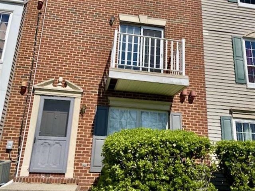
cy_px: 96
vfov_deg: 53.1
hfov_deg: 67.3
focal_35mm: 26
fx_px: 192
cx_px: 128
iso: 32
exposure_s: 1/4831
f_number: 1.6
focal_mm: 4.2
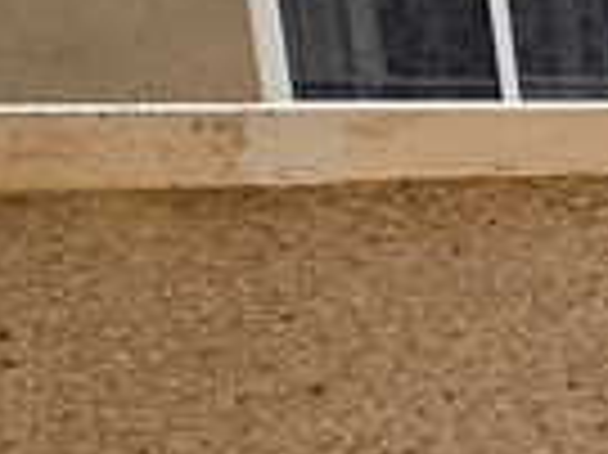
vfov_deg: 14.0
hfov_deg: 9.0
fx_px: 1825
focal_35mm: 104
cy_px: 427
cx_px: 2243
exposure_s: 1/2088
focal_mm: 2.2
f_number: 2.2
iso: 50
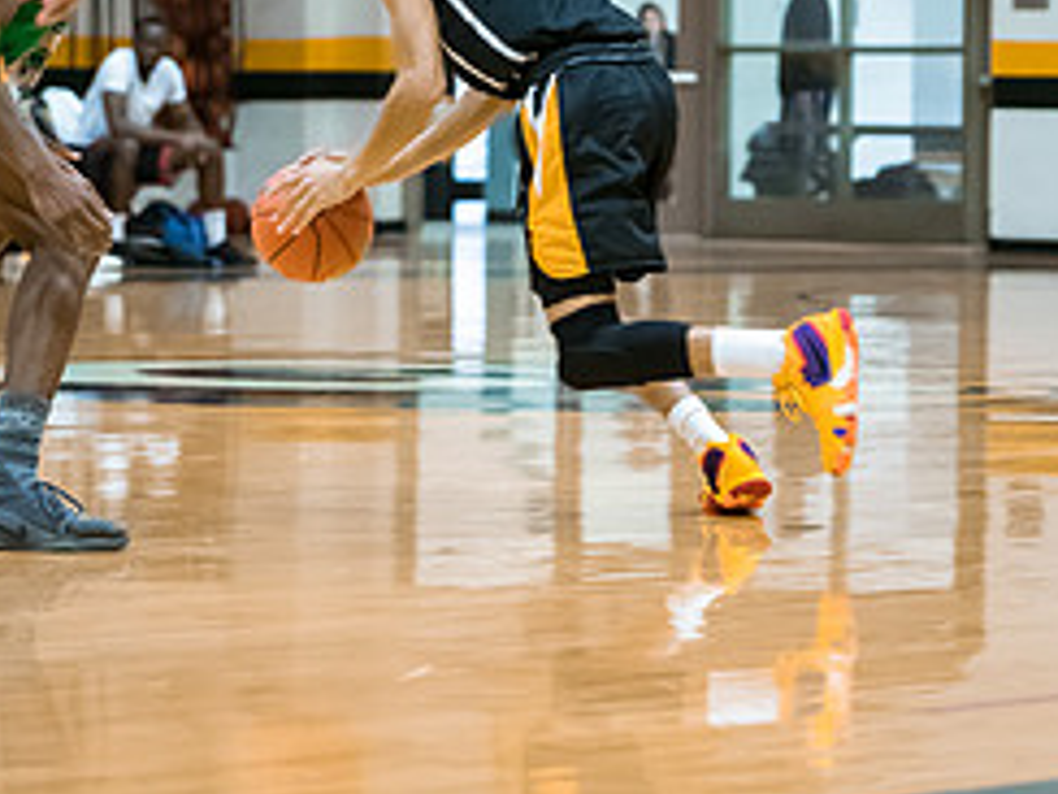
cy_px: 56
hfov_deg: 9.1
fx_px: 6663
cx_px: 486
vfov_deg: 6.8
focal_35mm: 218
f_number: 2.8
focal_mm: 82
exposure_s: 1/400
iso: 3200
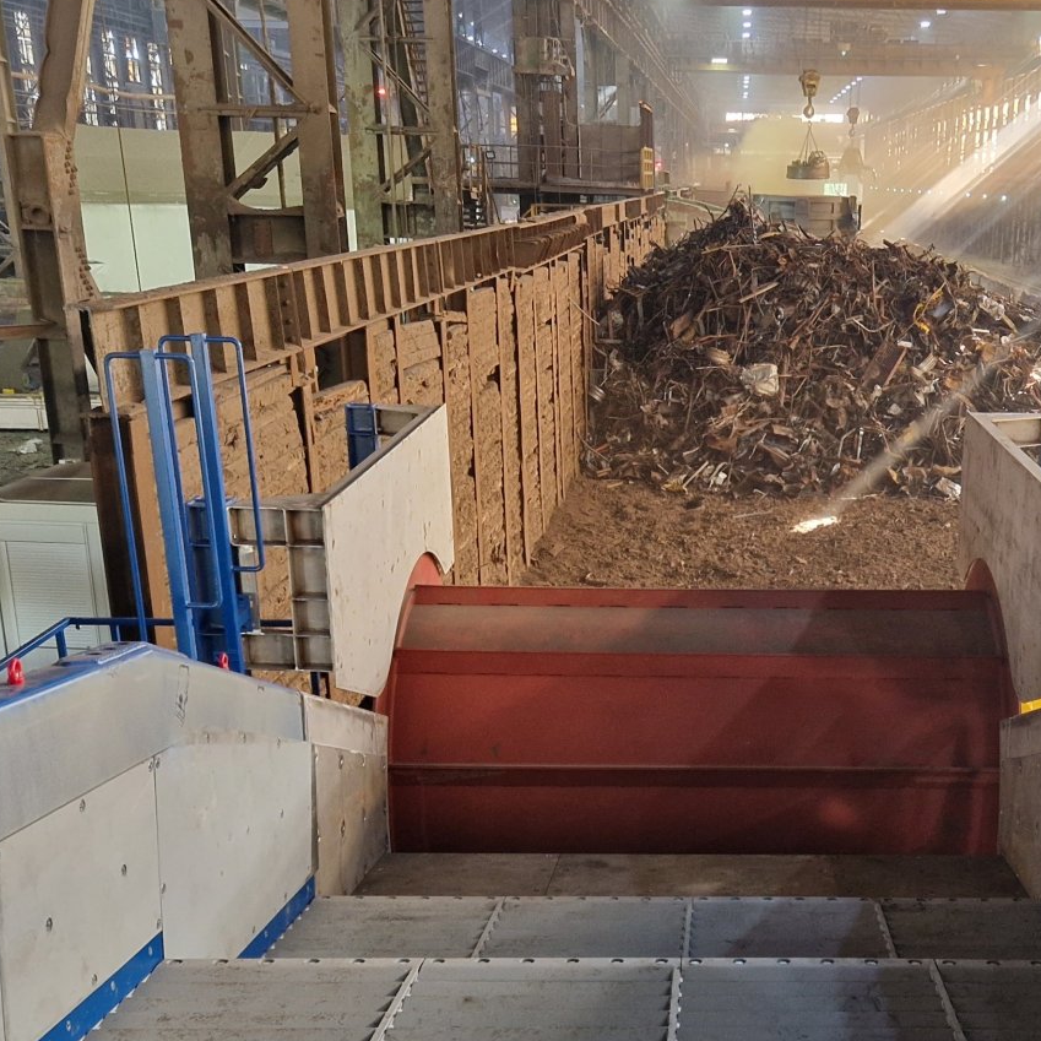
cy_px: 747
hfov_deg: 36.1
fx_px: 1565
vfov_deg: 36.2
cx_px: 757
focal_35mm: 46
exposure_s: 1/33
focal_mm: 5.4
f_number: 1.8
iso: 640
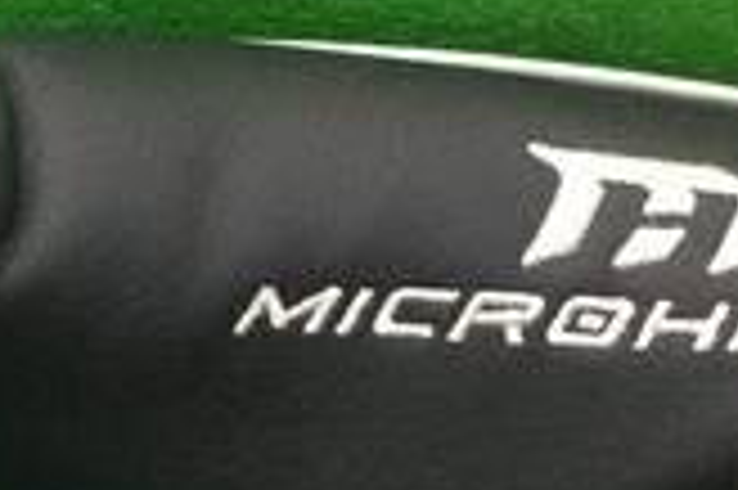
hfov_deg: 16.1
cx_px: 86
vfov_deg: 10.7
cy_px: 553
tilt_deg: -70.4
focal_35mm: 126
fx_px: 2580
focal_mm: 3.3
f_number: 2.4
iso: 125
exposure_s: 1/30
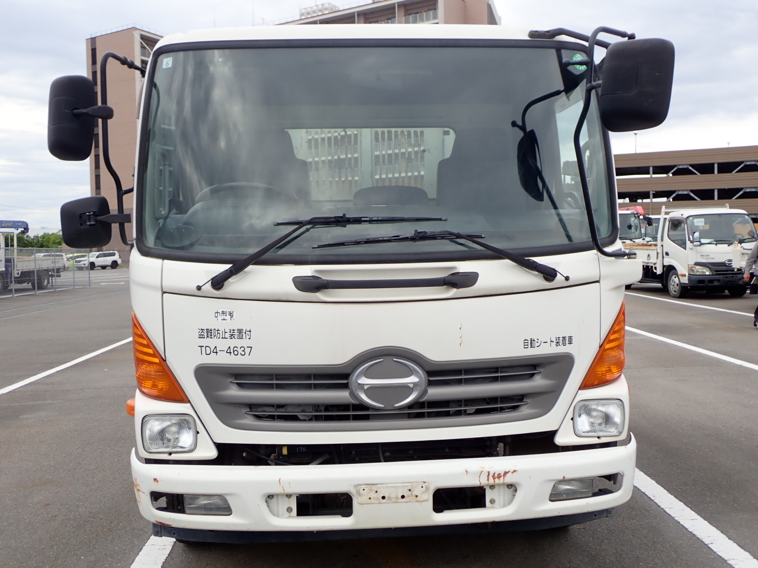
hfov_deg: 56.8
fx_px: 701
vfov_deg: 44.2
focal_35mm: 32
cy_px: 284
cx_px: 379
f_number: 3.2
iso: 100
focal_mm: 5.87
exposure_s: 1/500
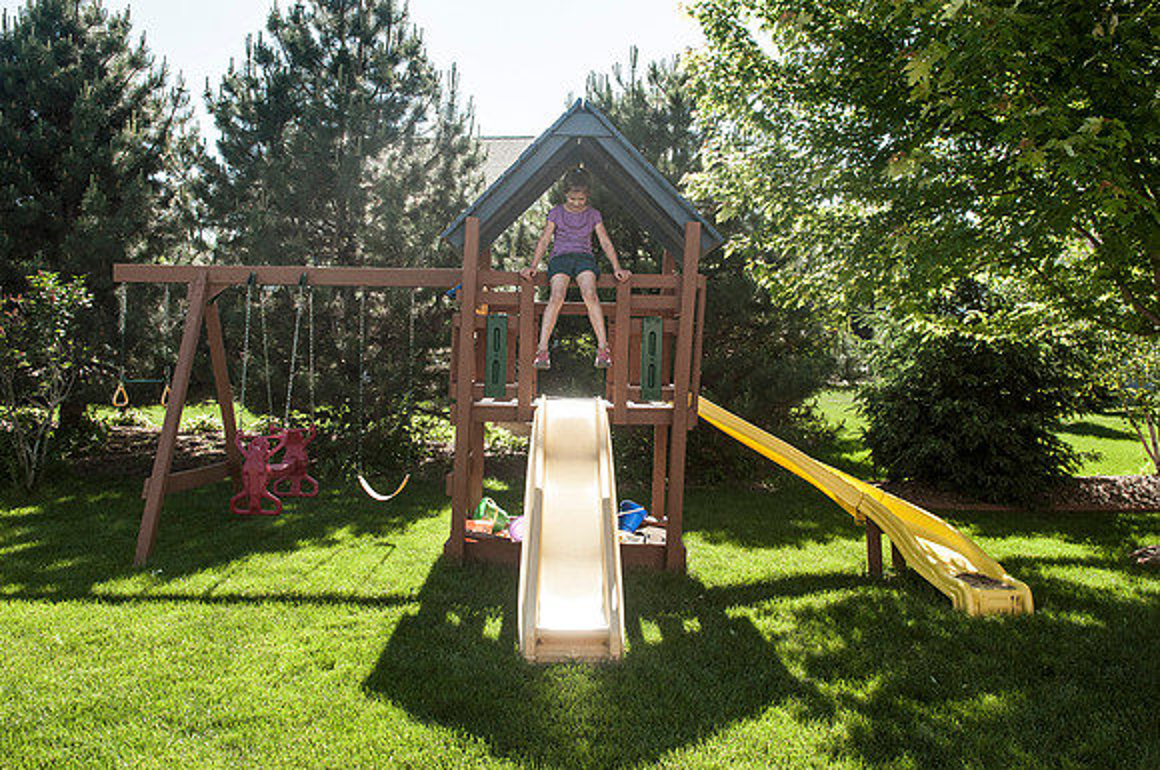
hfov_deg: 67.5
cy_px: 385
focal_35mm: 27
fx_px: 869
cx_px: 580
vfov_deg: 47.8
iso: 400
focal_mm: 18
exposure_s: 1/2000
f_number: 5
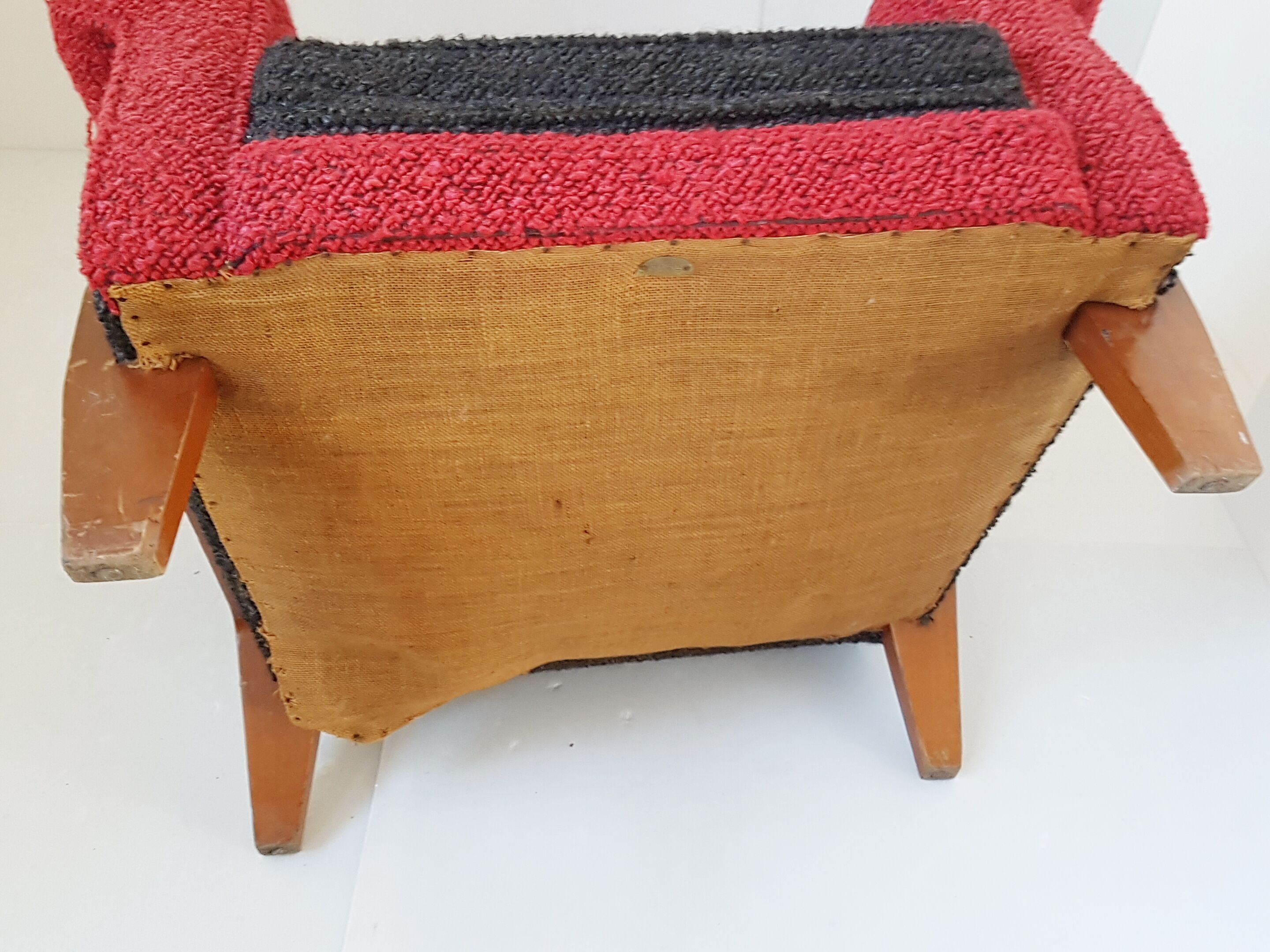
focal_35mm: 26
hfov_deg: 67.3
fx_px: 954
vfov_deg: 53.1
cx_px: 635
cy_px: 476
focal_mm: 4.2
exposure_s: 1/50
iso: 200
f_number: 1.7
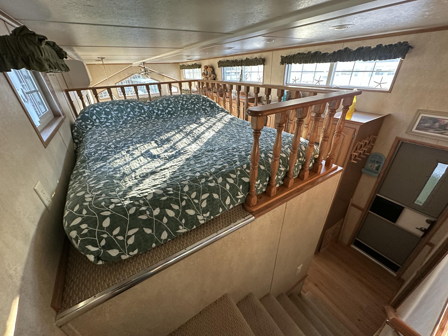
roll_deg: +2.5
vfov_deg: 85.7
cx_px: 224
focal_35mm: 14
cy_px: 168
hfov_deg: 102.1
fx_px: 181
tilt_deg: -28.1
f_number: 2.2
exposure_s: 1/61
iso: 400
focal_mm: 2.22
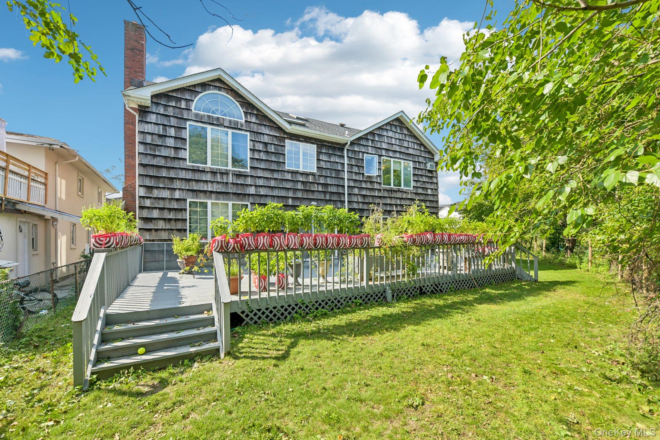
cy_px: 220
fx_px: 257
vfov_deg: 81.2
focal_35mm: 14
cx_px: 330
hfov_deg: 104.3
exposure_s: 1/640
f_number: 8
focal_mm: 14
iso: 400
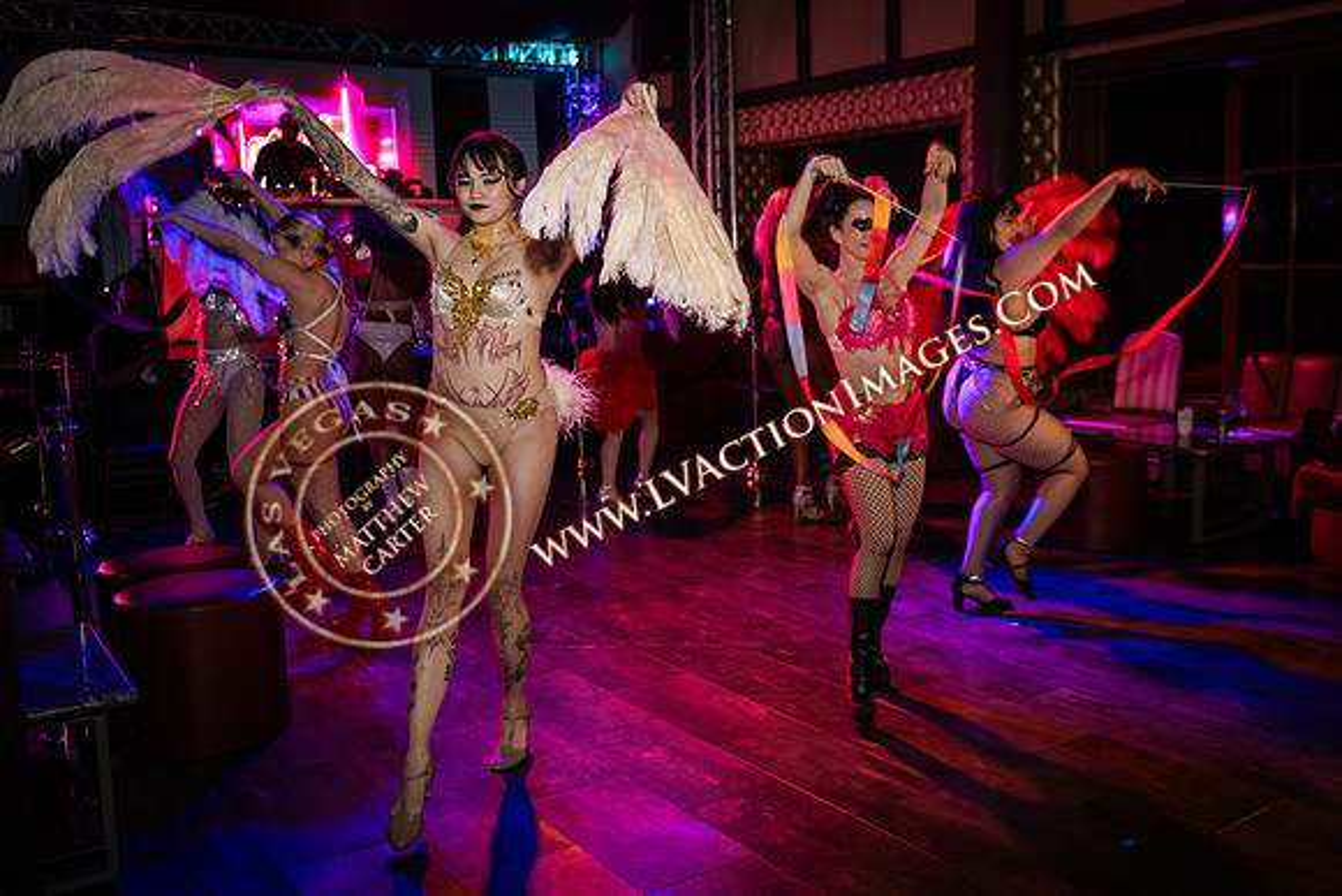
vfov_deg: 37.0
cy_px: 426
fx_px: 1337
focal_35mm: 36
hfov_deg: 53.2
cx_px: 749
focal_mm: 32
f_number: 2.8
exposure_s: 1/100
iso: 1250
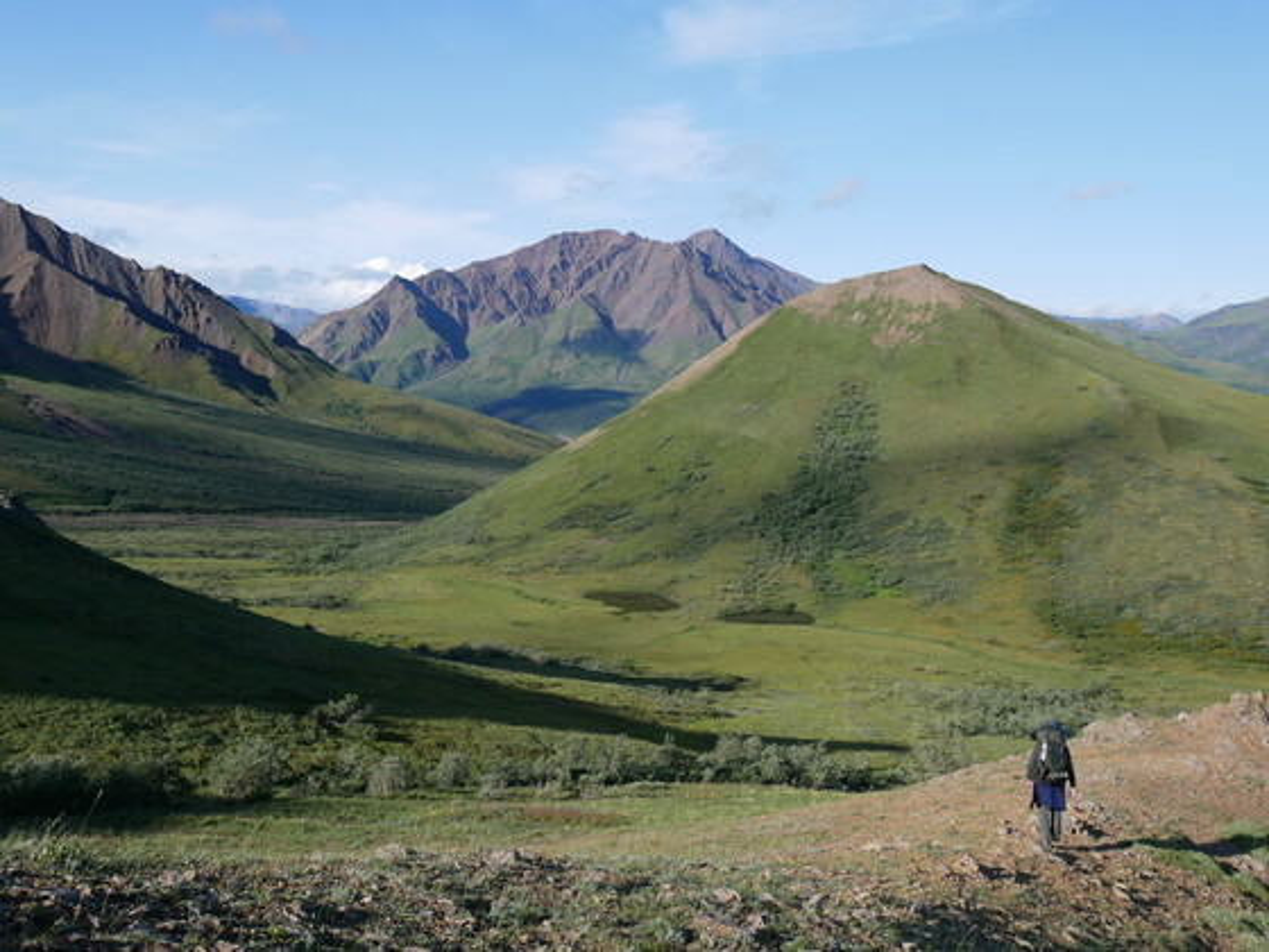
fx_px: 1320
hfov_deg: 51.4
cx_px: 634
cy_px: 476
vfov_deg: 39.7
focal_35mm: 36
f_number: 5.6
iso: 200
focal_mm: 18
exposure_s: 1/640
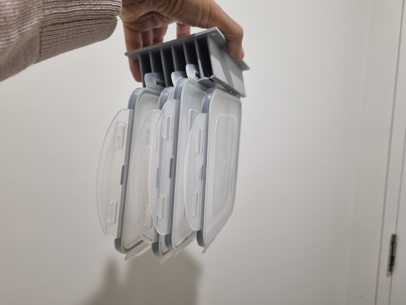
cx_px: 203
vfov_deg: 53.1
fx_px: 305
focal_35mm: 26
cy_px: 152
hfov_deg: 67.3
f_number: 1.8
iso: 250
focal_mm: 5.4
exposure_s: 1/100
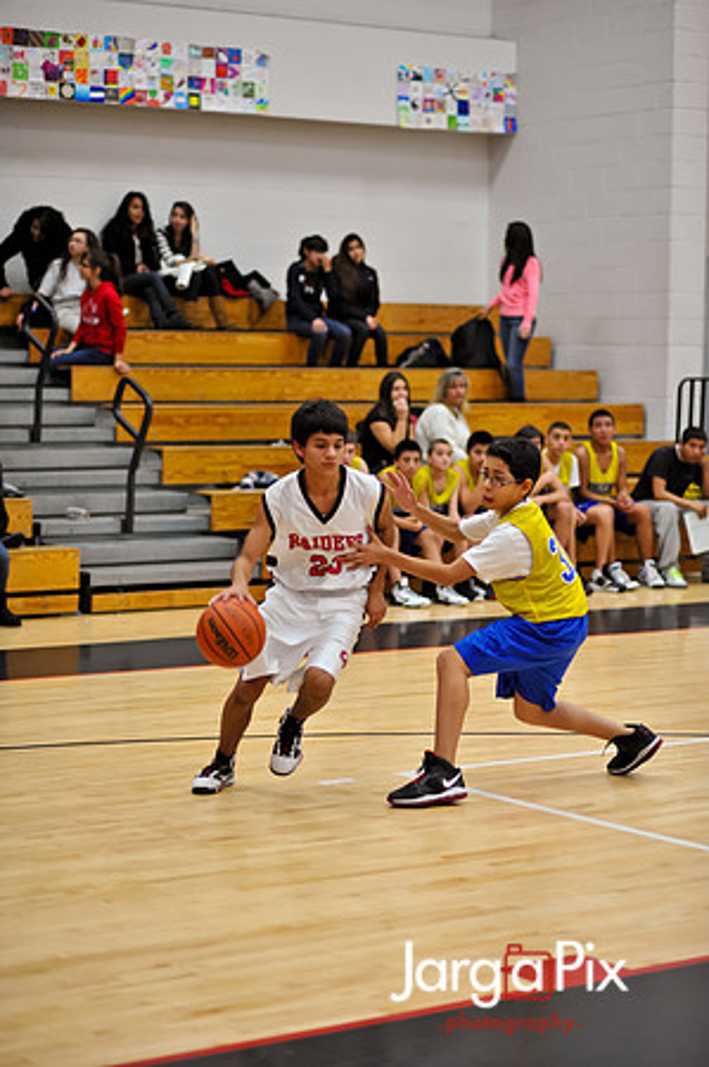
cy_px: 534
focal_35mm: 85
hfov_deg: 16.0
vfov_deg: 23.9
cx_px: 354
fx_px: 2517
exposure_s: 1/500
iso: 1400
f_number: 2
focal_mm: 85
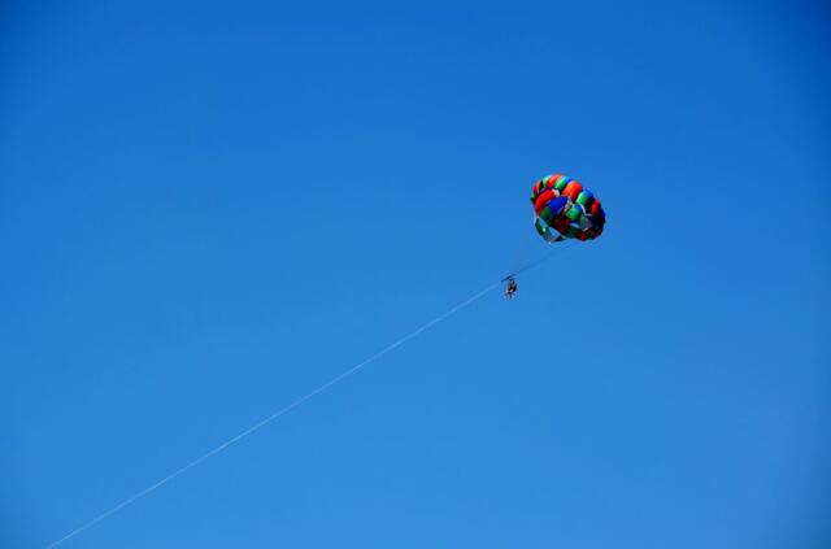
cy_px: 274
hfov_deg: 6.9
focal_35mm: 300
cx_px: 416
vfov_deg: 4.6
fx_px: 6906
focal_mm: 200
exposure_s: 1/200
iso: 100
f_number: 13
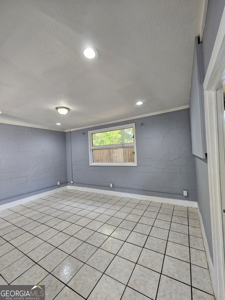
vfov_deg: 106.2
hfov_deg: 89.9
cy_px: 150
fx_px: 113
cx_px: 112
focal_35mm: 13
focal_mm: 2.2
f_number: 2.2
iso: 160
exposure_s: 1/60
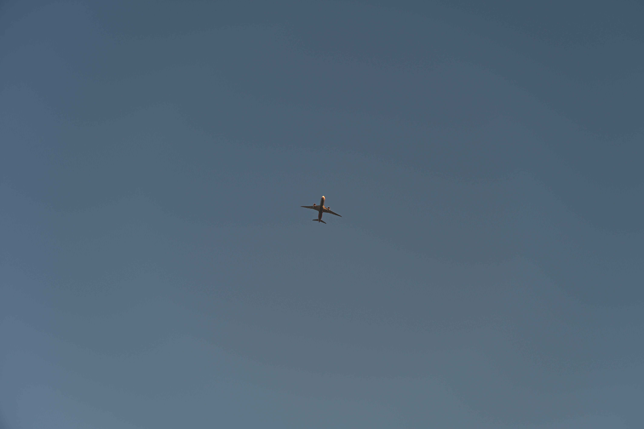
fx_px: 2146
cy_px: 214
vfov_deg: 11.4
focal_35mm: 120
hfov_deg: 17.1
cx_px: 322
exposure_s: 1/500
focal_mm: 120
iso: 100
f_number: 4
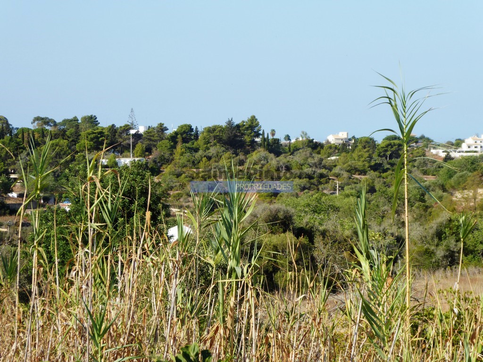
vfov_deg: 9.9
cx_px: 242
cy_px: 181
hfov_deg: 13.2
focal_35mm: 150
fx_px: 2093
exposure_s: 1/320
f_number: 5.3
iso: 80
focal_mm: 24.2
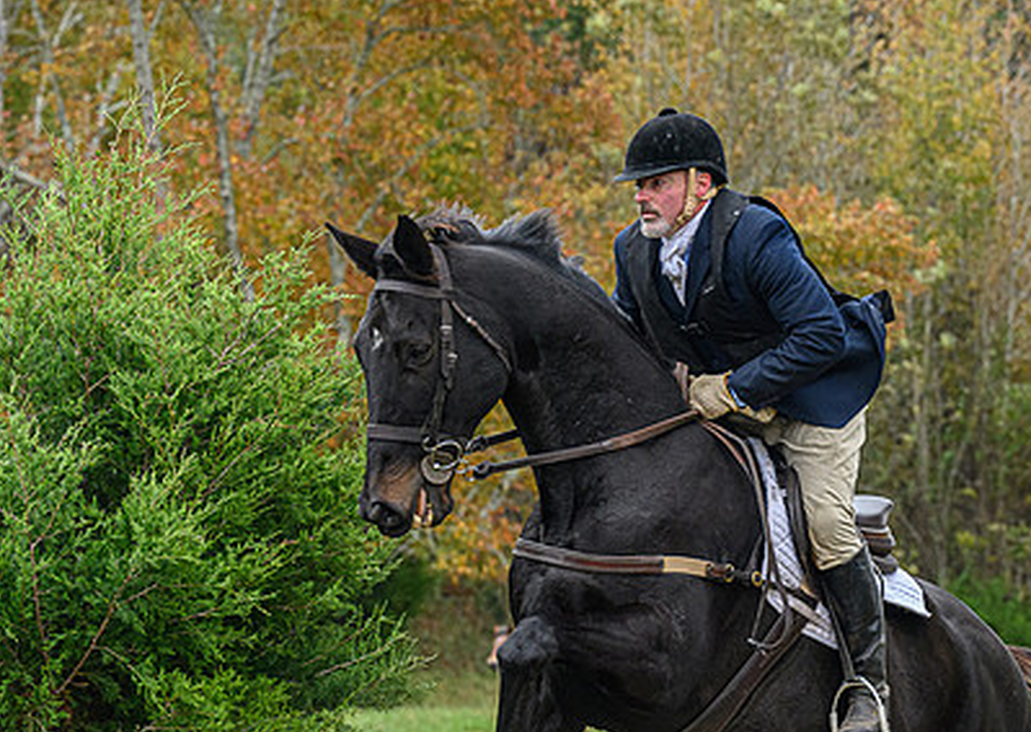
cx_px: 842
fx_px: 5229
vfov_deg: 8.0
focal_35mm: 179
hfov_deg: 11.2
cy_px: 556
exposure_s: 1/800
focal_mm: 80
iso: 1000
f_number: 3.5
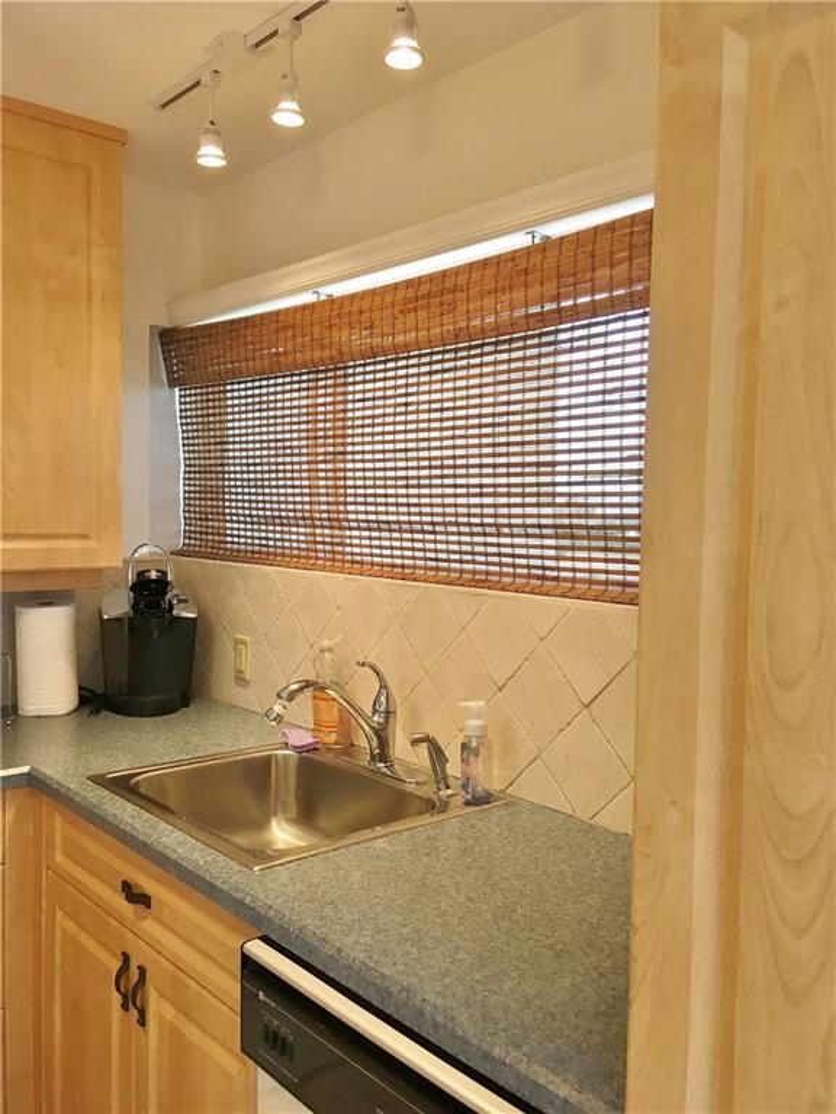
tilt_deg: -2.7
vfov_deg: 61.7
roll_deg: -0.7
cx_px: 418
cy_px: 557
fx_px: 934
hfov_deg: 48.2
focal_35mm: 29
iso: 25
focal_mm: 4.15
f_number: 2.2
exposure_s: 1/30
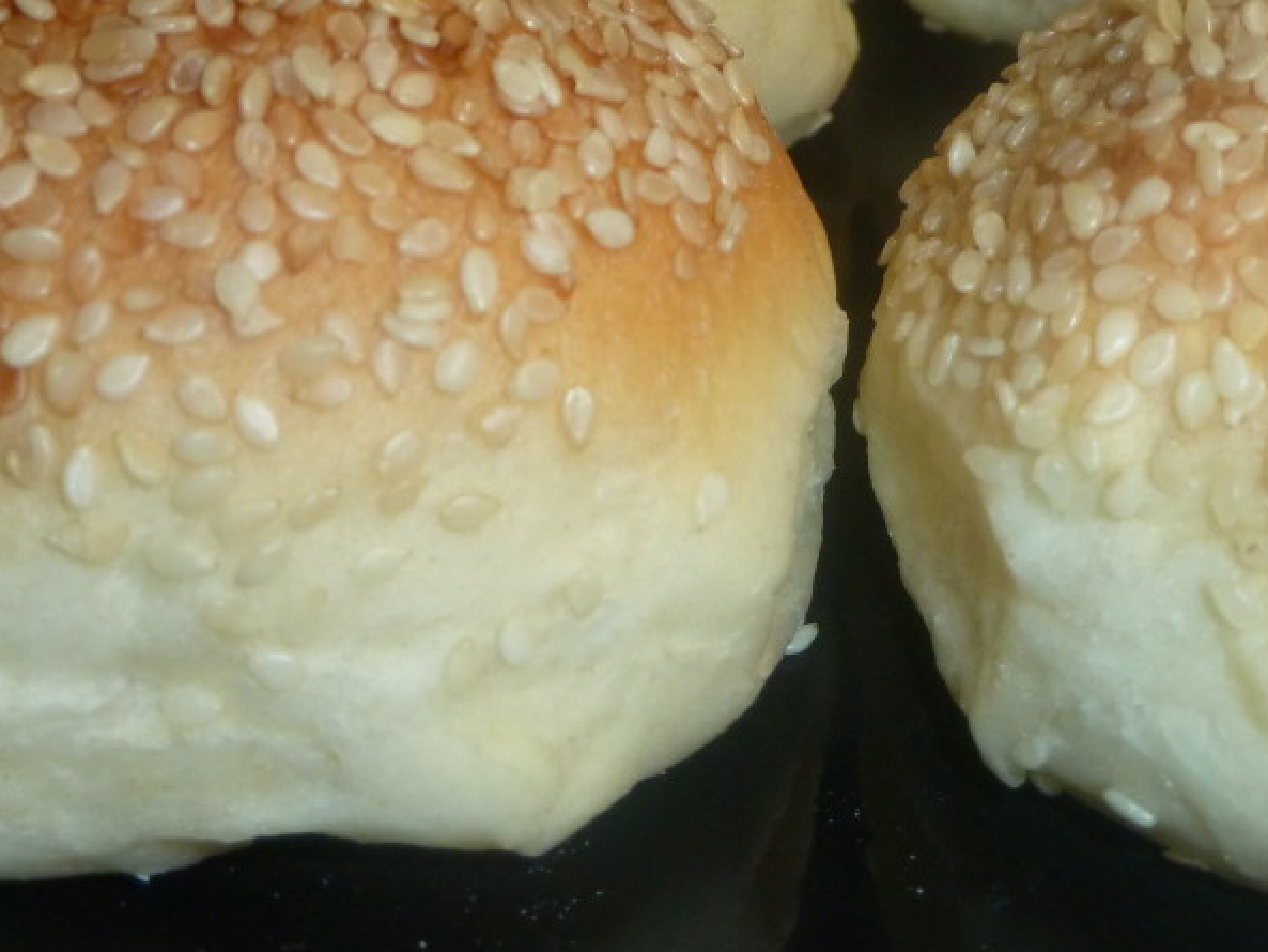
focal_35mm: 76
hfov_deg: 25.6
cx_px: 793
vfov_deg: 19.3
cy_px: 257
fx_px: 2784
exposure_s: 1/30
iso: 200
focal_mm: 7.3
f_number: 3.7
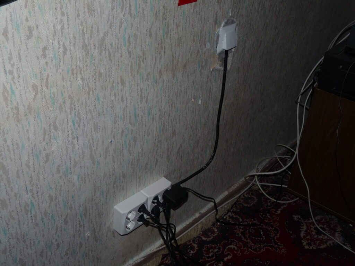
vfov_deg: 35.1
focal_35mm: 41
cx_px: 178
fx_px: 420
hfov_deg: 45.8
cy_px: 133
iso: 100
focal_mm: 7.3
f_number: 3
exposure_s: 1/125
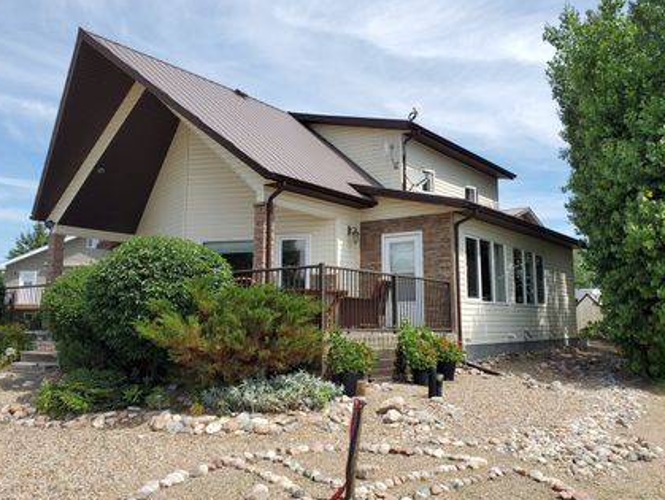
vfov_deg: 45.4
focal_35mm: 31
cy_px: 217
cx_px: 351
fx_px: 596
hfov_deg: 58.3
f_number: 2.4
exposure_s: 1/1170
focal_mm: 4.3
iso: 50
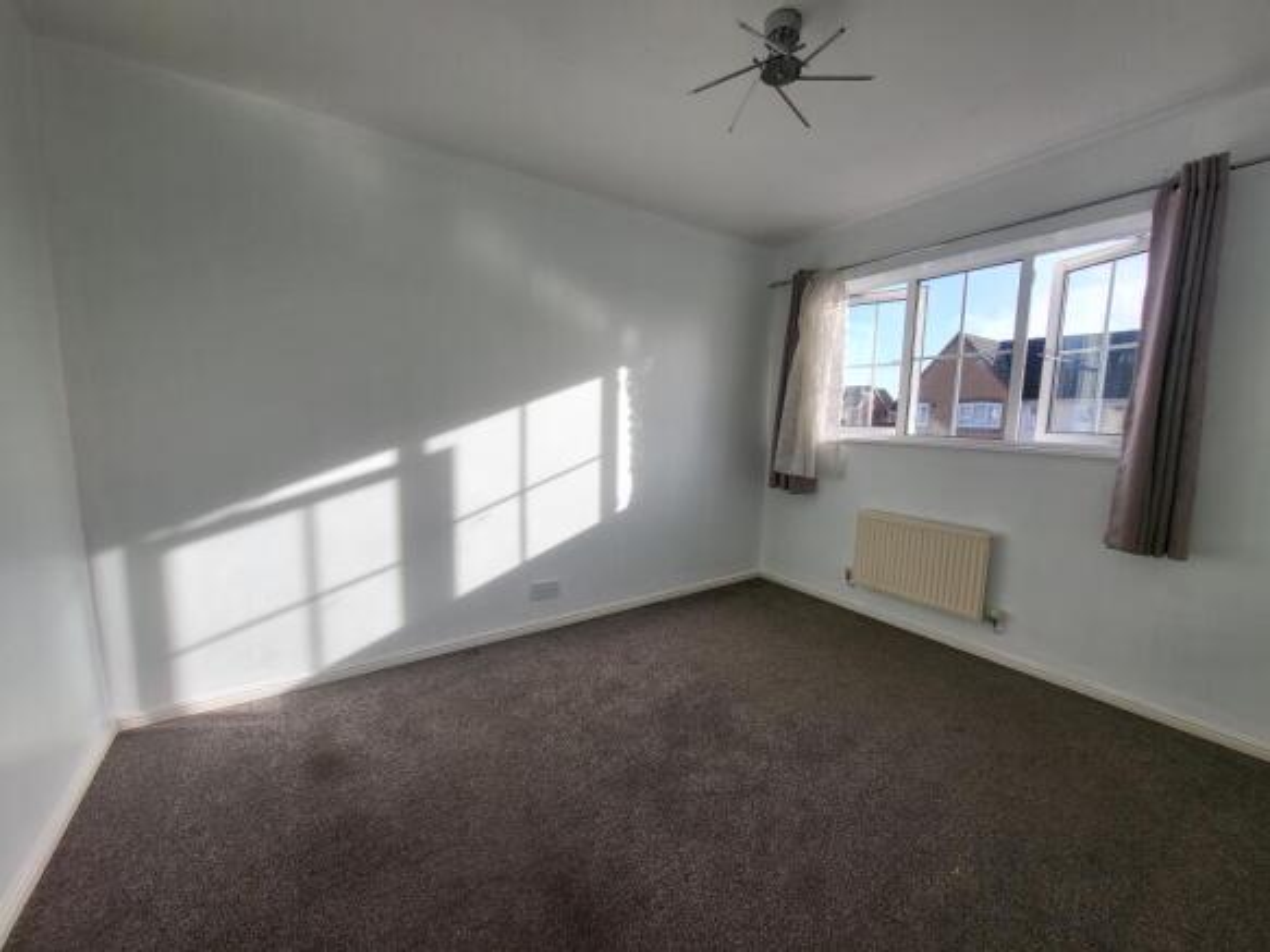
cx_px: 635
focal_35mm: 13
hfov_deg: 106.2
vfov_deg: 89.9
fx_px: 477
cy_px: 476
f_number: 2.2
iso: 32
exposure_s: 1/362
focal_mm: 1.74
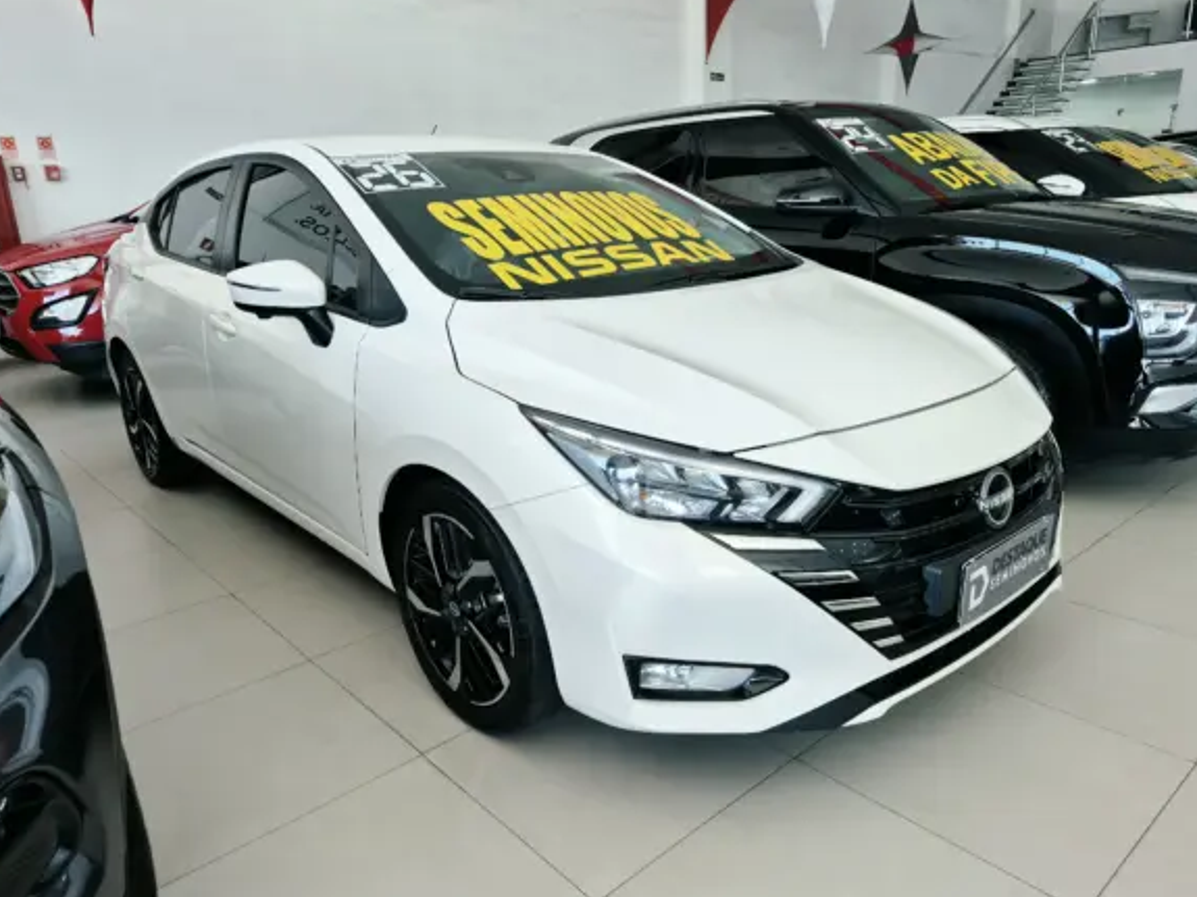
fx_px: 830
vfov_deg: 56.8
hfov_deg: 71.6
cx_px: 593
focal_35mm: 24
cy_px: 452
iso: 64
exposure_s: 1/180
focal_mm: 5.4
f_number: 1.8
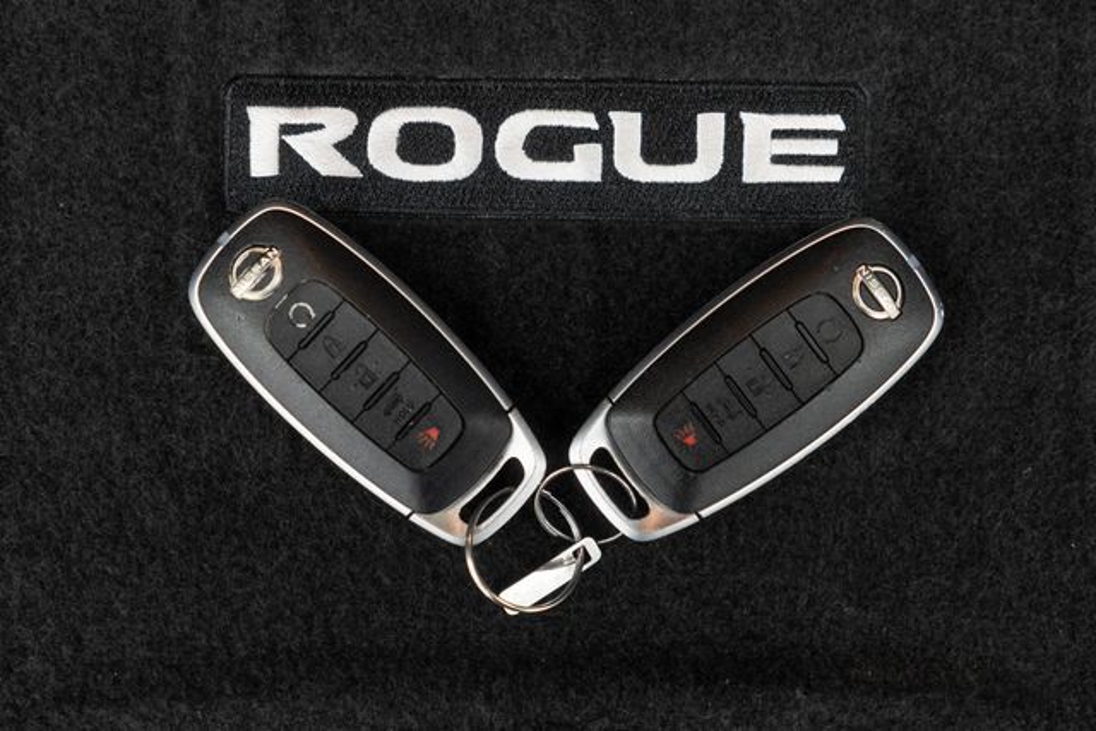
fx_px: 1279
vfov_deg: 31.9
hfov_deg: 46.4
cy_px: 366
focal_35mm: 42
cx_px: 548
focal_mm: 28
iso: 640
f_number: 3.2
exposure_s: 1/40
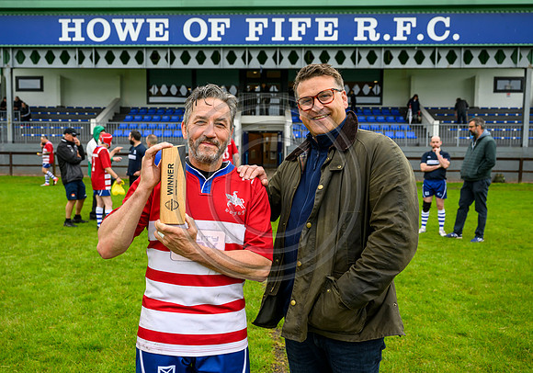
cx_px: 247
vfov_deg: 41.8
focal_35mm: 32
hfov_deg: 57.2
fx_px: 489
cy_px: 184
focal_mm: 30.5
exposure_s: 1/400
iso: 400
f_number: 4.5
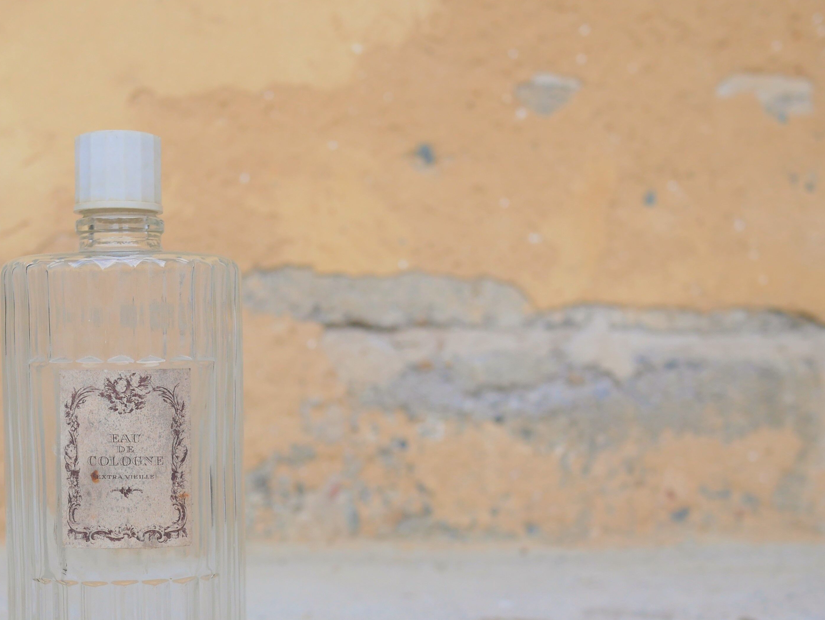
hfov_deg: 29.9
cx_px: 242
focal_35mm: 64
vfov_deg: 22.7
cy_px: 464
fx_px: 1526
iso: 200
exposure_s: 1/320
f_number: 3.2
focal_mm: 20
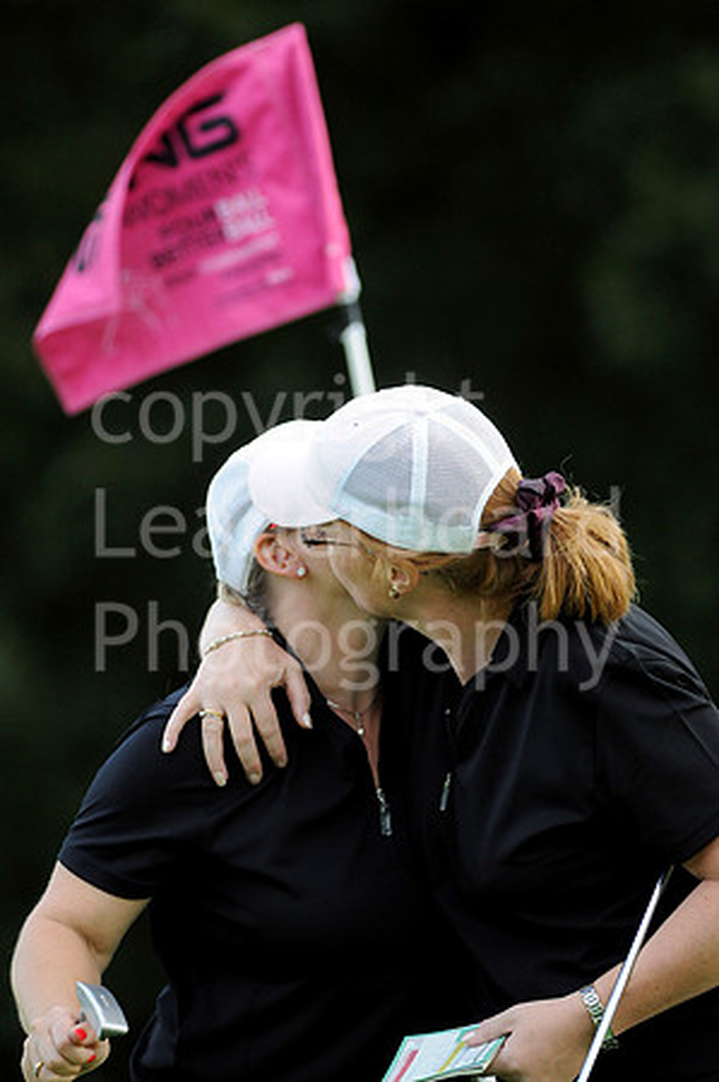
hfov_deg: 3.0
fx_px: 13511
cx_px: 360
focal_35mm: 450
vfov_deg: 4.6
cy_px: 541
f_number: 4
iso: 1250
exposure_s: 1/800
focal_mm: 300
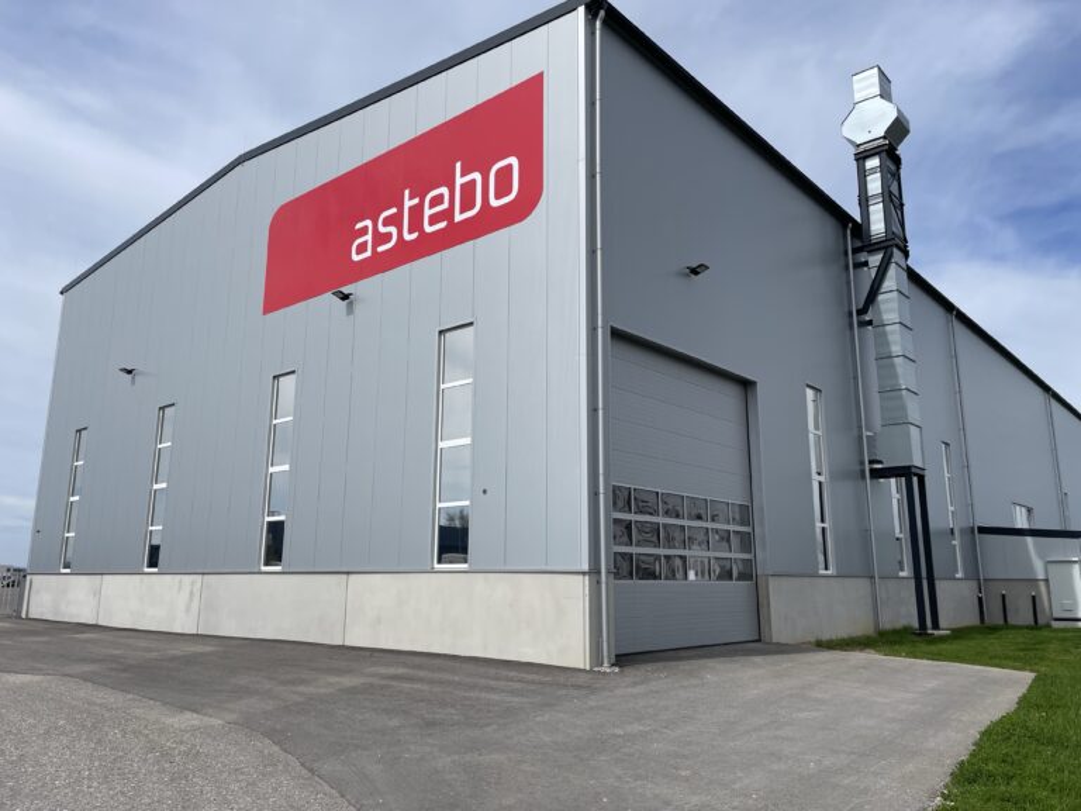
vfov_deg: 53.1
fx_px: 812
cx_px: 540
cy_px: 406
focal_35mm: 26
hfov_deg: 67.3
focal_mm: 4.2
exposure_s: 1/6135
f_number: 1.6
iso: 32
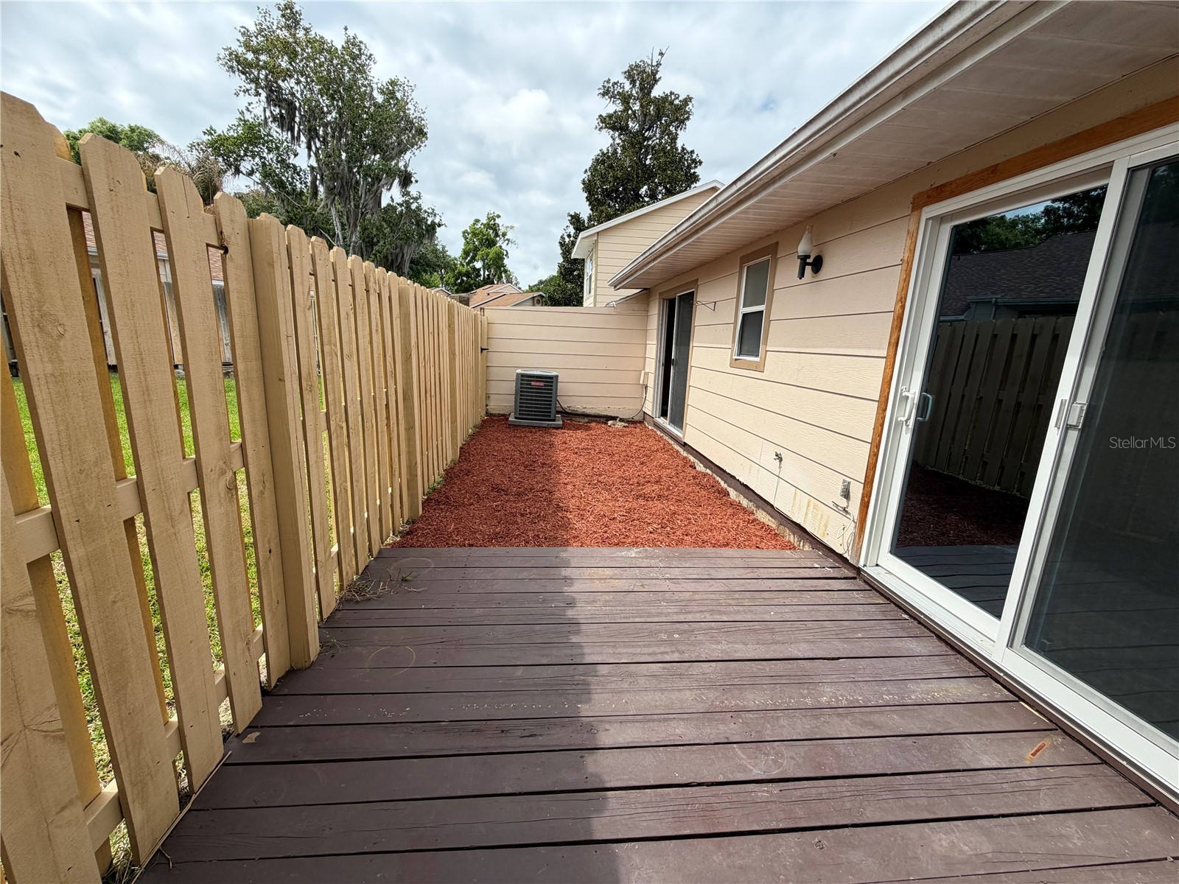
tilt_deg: -13.0
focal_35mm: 14
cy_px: 442
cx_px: 590
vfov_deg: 85.7
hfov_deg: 102.1
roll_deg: -2.1
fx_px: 477
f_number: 2.2
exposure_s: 1/770
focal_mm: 2.22
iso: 25
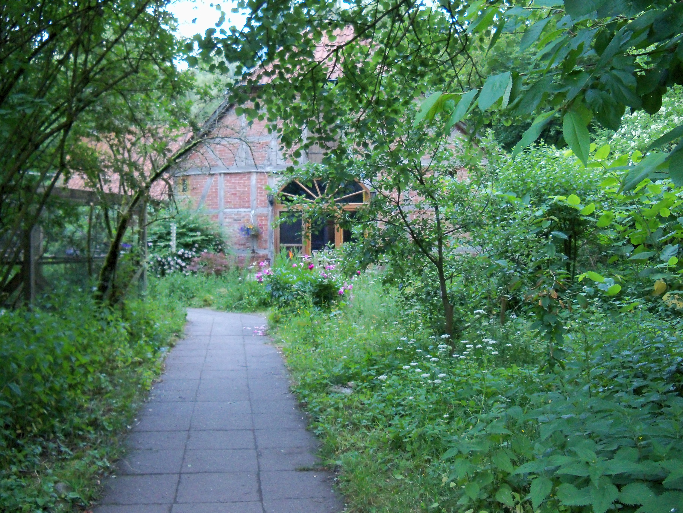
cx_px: 342
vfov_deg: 40.7
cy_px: 256
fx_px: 691
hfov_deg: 52.6
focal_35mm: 35
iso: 500
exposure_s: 1/40
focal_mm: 6.2
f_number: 3.5
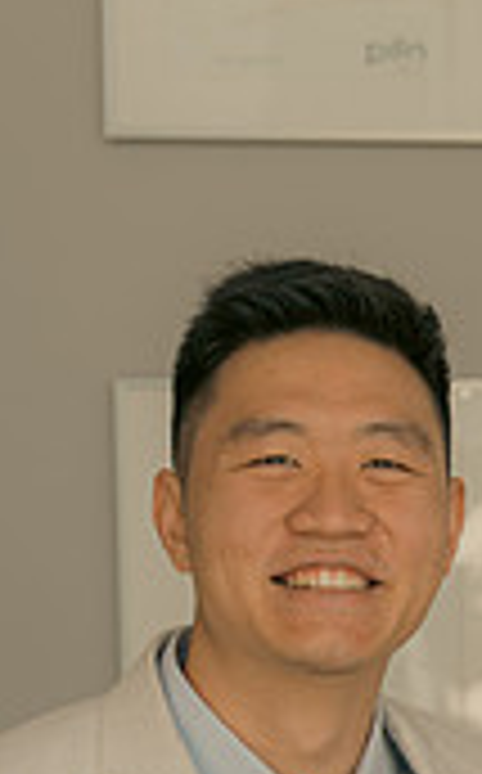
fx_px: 4070
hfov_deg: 6.6
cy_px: 844
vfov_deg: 10.7
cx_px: 941
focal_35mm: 193
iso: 125
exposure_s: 1/160
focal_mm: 56
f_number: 3.5
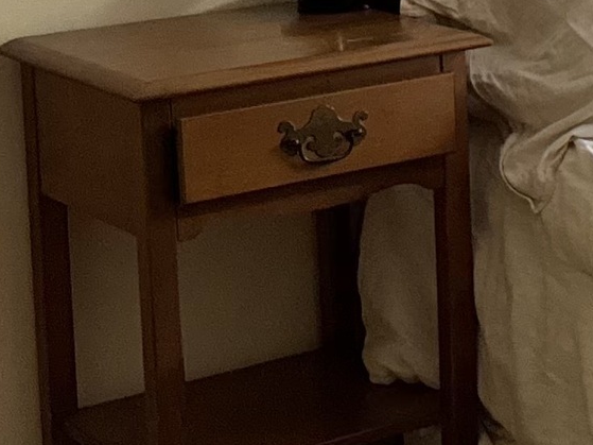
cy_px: -156
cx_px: 1319
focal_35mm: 132
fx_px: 2261
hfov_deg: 12.5
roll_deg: +0.0
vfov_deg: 10.9
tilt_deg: -6.7
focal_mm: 6.76
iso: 400
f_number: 1.78
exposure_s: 1/60
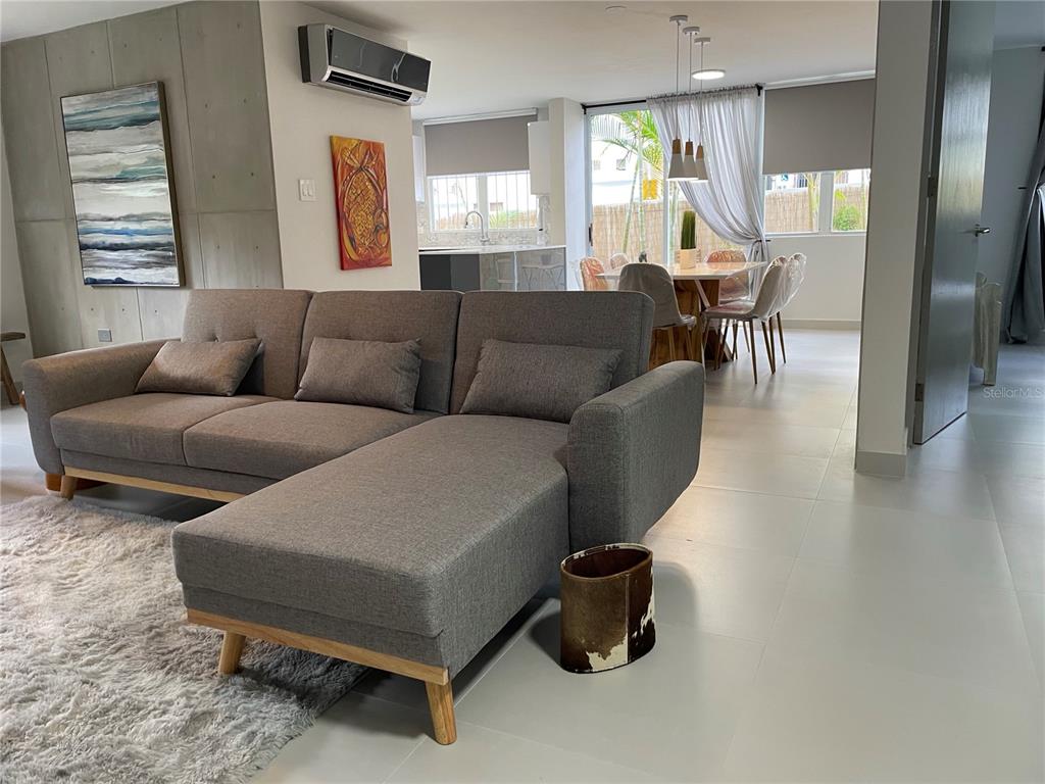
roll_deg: +1.7
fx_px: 785
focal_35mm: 26
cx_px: 522
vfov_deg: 53.1
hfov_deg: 67.3
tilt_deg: -9.9
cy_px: 392
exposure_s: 1/60
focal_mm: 4.2
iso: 80
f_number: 1.6
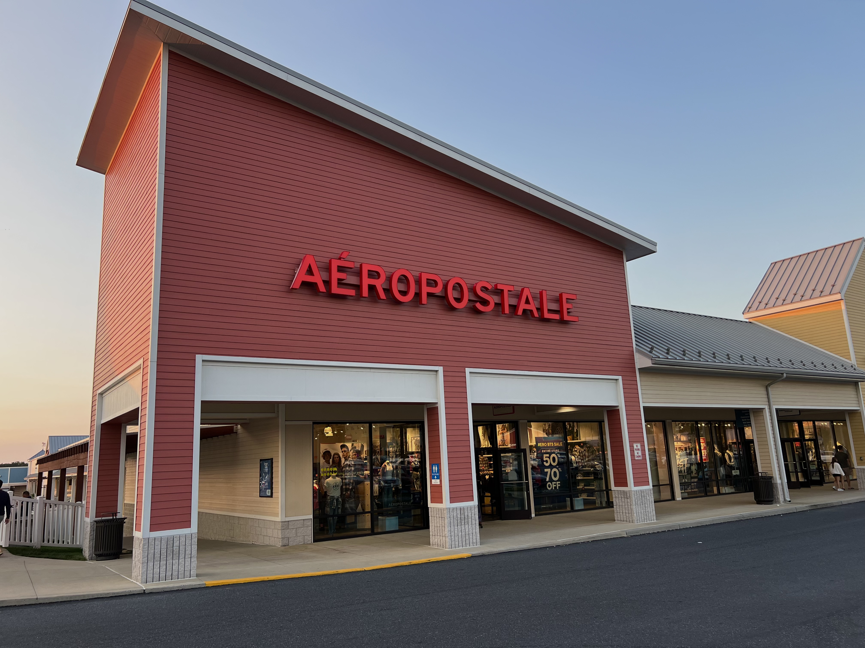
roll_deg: +2.3
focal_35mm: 26
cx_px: 432
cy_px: 324
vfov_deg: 53.1
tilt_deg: +10.7
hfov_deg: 67.3
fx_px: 650
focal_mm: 5.7
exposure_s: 1/227
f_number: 1.5
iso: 40
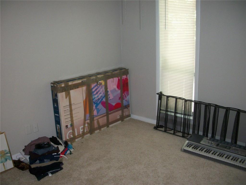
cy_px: 92
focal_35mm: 35
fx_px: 249
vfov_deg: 40.7
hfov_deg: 52.6
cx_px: 123
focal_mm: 6.3
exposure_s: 1/40
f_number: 3.1
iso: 160
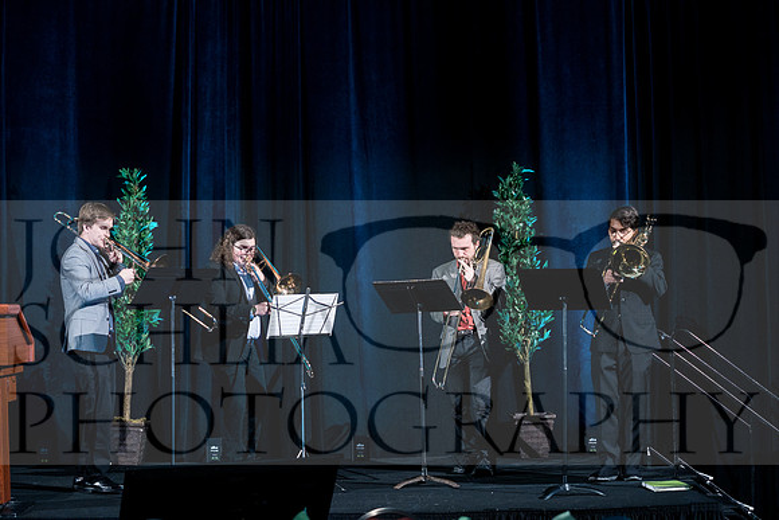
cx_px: 390
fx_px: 1515
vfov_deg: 19.5
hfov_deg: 28.8
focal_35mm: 70
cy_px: 260
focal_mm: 70
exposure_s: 1/100
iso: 3200
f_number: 3.5
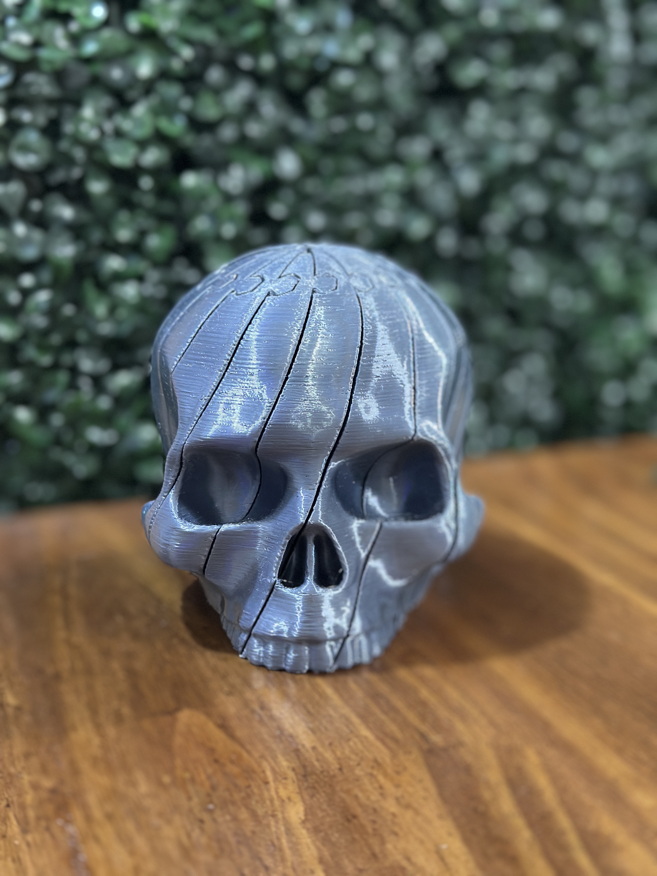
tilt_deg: -12.4
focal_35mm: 48
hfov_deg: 30.3
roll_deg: +1.2
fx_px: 1215
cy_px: 438
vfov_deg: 39.7
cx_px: 328
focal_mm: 6.86
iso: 500
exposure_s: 1/33
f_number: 1.78
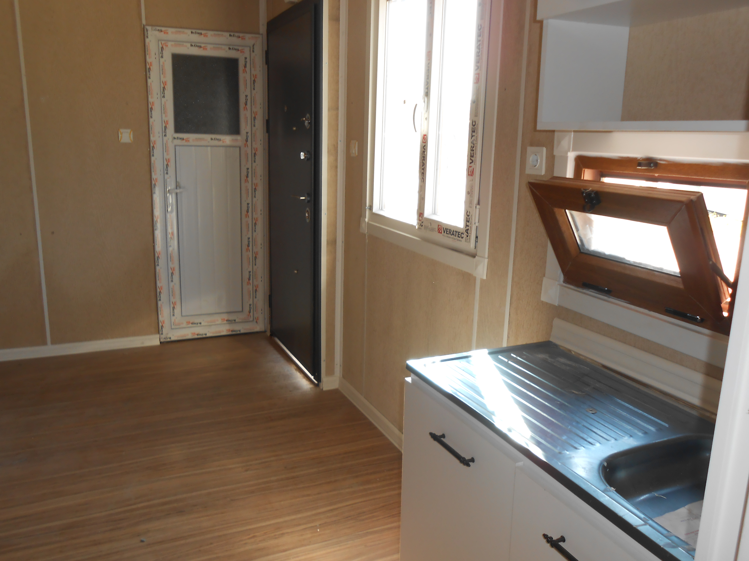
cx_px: 374
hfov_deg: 60.0
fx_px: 649
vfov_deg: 46.8
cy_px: 280
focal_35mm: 30
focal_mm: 5.3
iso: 100
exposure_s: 1/30
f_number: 3.8
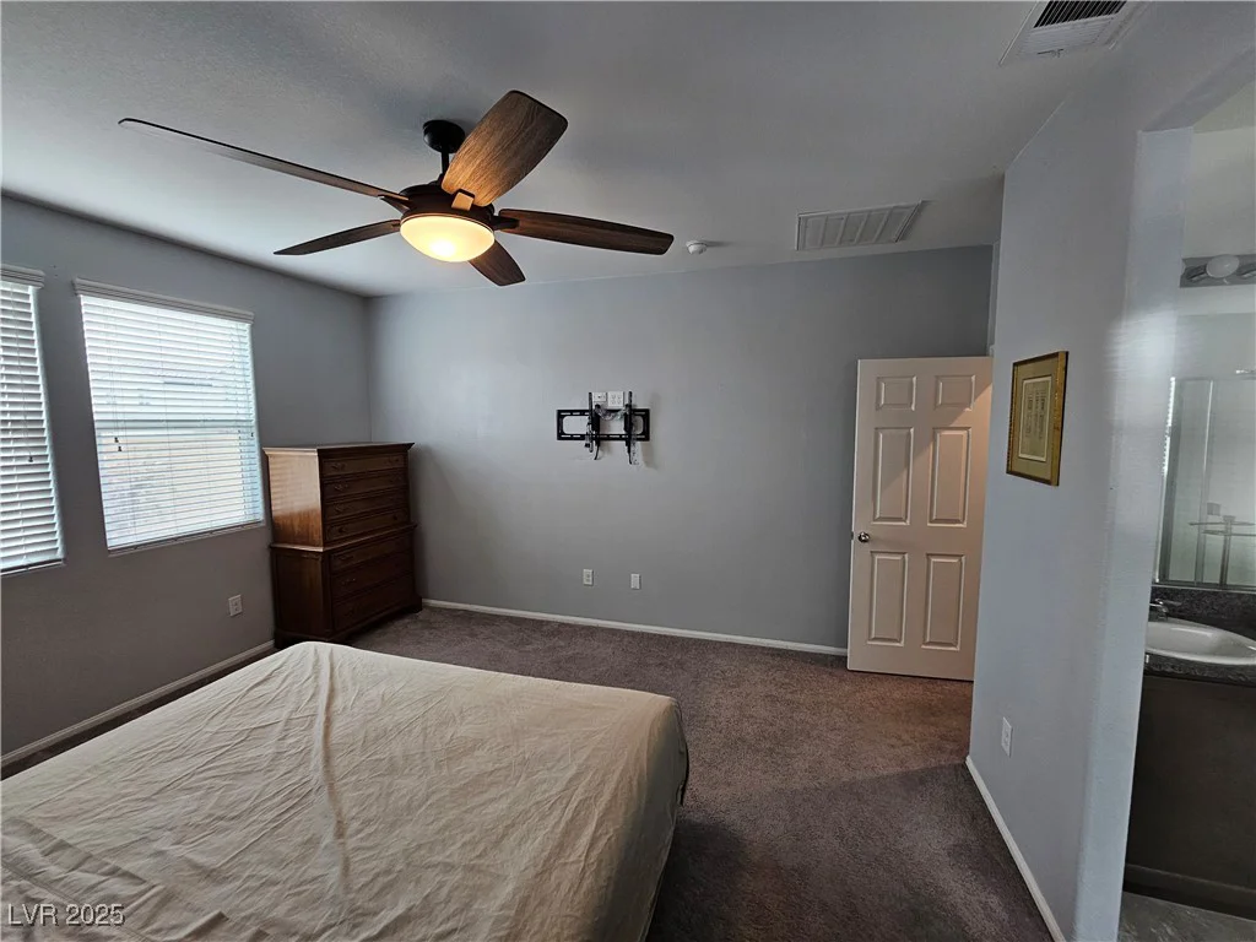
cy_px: 471
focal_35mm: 13
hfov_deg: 106.2
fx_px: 472
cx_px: 628
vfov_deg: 89.9
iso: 125
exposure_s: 1/60
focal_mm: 2.2
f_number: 2.2
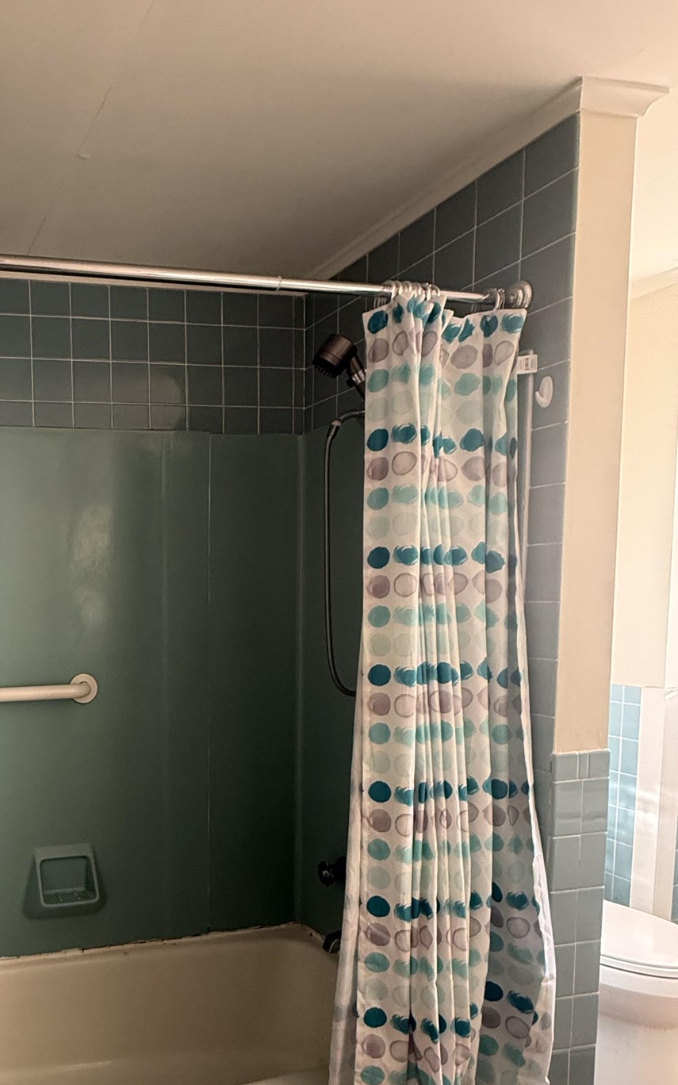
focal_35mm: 25
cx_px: 12
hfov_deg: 42.9
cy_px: 673
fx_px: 739
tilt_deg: -5.3
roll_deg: +1.2
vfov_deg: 71.5
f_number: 2.2
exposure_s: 1/76
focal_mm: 2.22
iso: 320
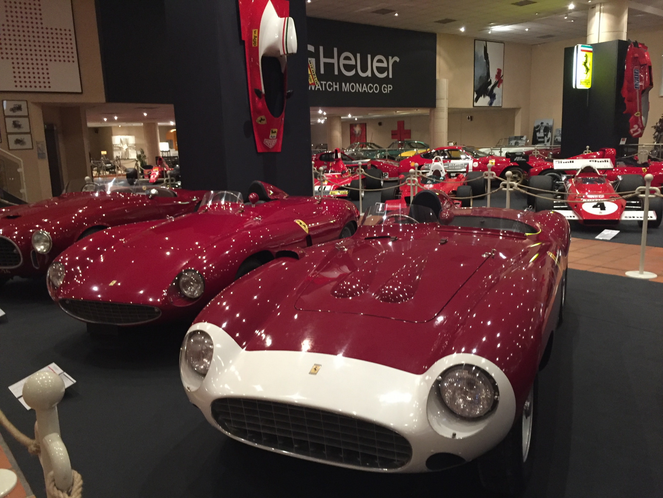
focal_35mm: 29
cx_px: 332
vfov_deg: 48.2
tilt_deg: -9.9
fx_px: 555
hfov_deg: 61.7
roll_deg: +1.8
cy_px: 249
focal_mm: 4.15
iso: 250
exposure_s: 1/20
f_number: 2.2
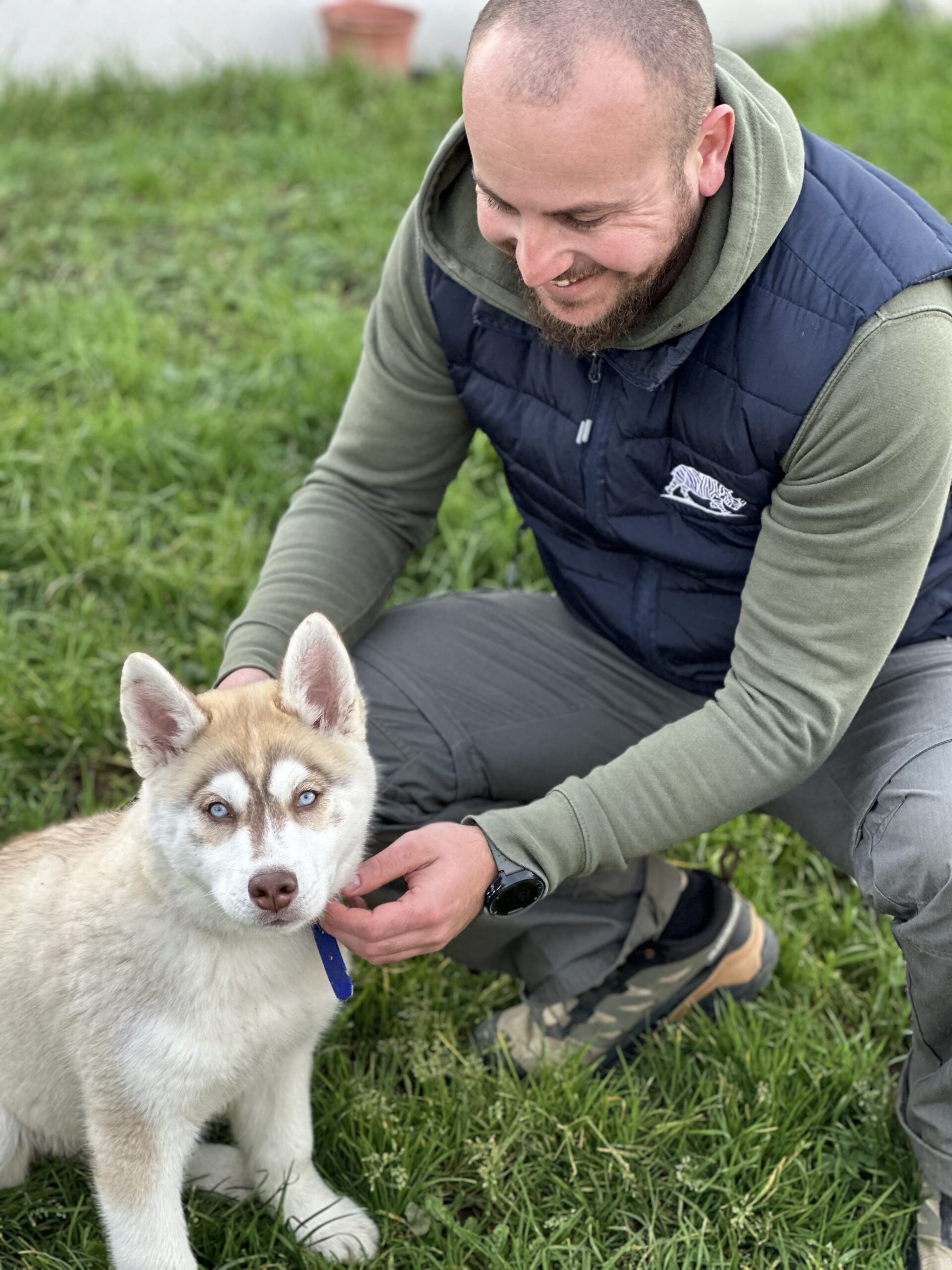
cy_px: 635
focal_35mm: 77
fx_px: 2824
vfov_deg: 25.3
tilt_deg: -18.5
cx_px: 476
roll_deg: -1.5
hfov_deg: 19.1
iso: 64
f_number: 2.8
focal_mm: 9
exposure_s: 1/121
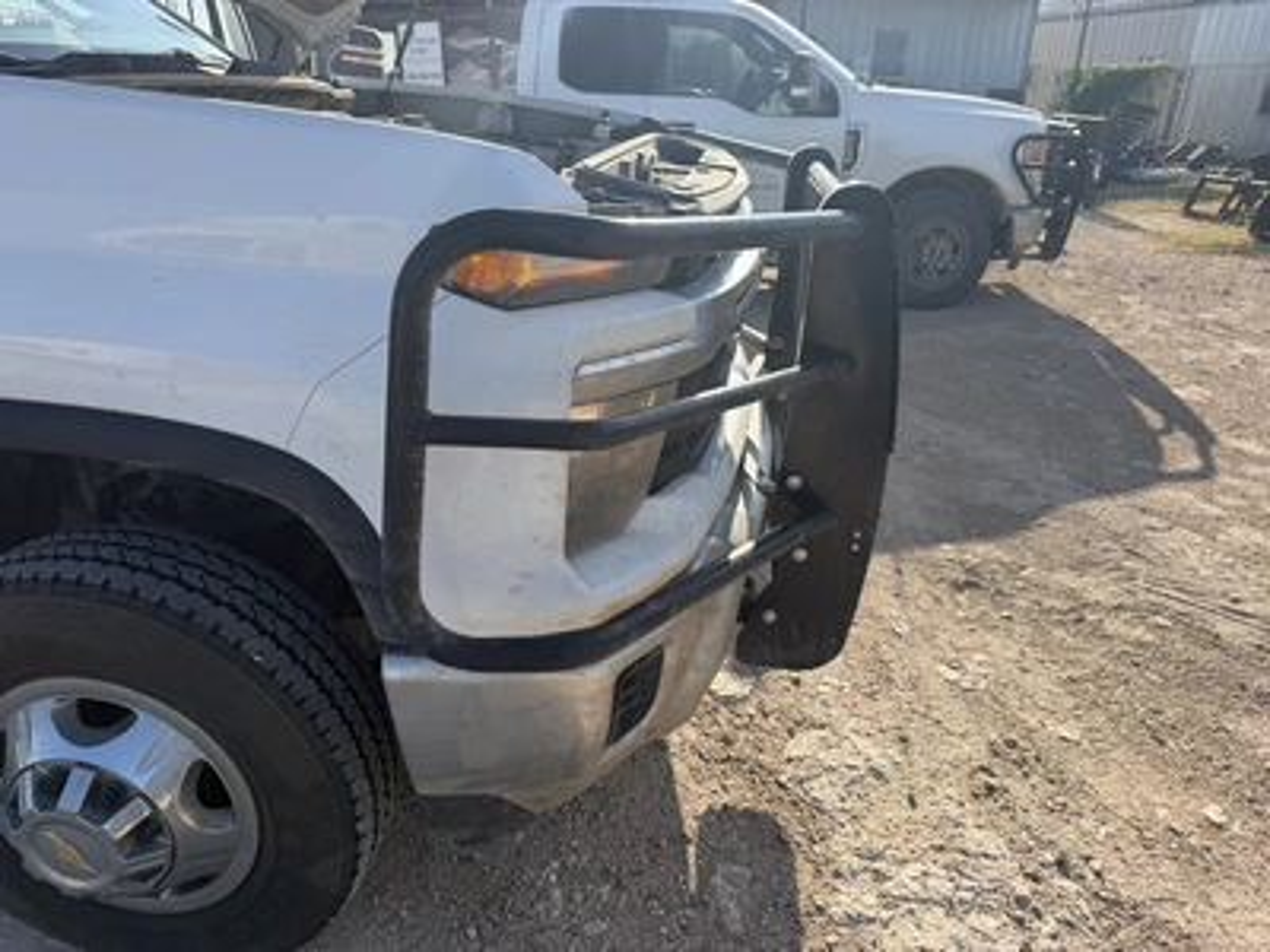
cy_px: 476
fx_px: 881
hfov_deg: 71.6
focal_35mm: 24
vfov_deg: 56.8
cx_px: 635
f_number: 1.78
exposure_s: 1/2801
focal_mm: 6.76
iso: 80
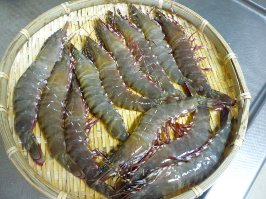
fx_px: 254
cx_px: 133
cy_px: 100
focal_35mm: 33
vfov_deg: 42.9
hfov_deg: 55.4
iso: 400
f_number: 2.8
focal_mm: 5.5
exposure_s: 1/15
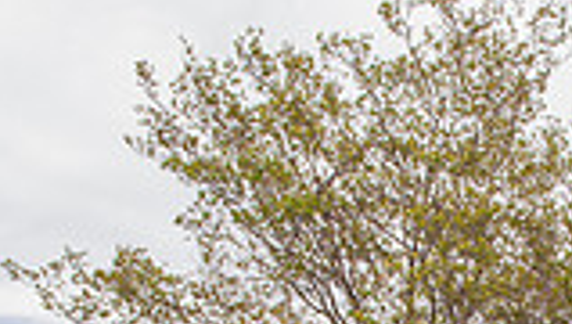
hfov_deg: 20.8
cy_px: 659
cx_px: 576
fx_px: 1504
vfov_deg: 11.1
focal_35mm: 99
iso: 400
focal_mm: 26
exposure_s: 1/250
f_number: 8
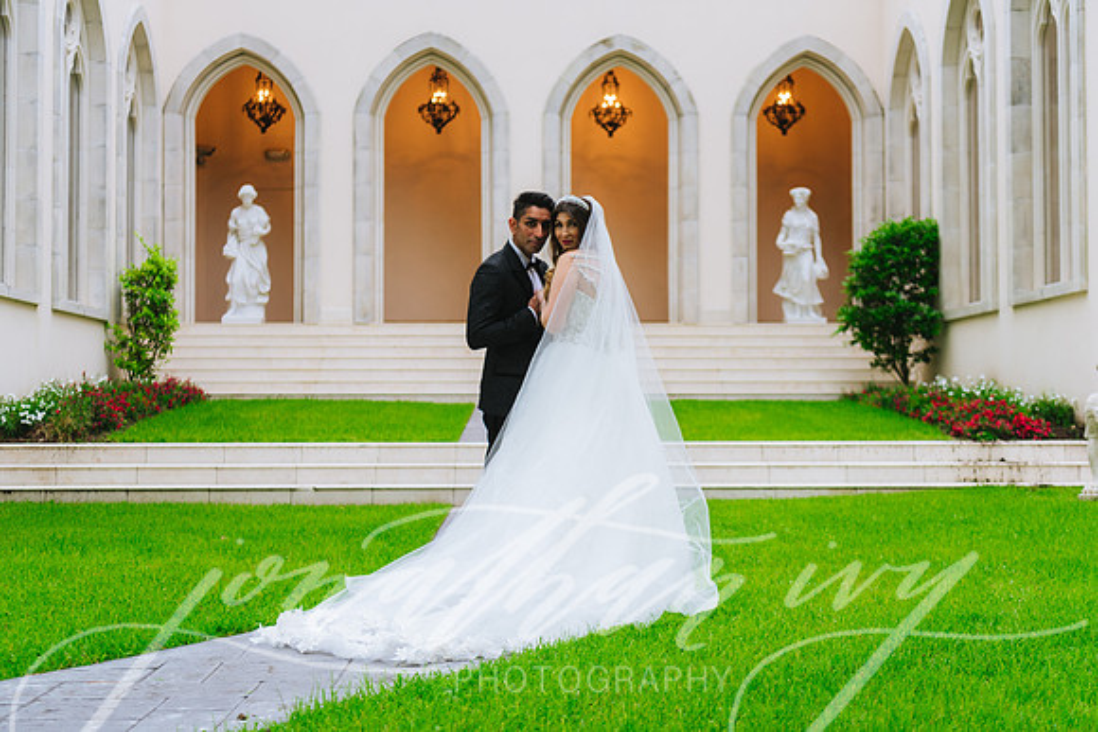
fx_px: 1525
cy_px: 366
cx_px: 549
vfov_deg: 27.0
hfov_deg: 39.6
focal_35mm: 50
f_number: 2.8
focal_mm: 50
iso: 320
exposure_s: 1/125
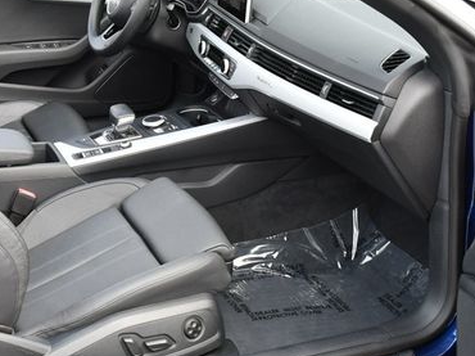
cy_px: 154
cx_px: 114
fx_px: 823
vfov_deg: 24.4
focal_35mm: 60
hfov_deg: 31.6
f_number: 5.6
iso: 400
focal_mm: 18
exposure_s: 1/250
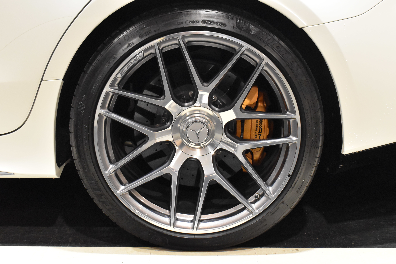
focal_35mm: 52
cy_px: 132
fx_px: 577
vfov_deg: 25.8
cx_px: 198
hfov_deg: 37.8
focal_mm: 35
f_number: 8
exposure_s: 1/60
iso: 5600
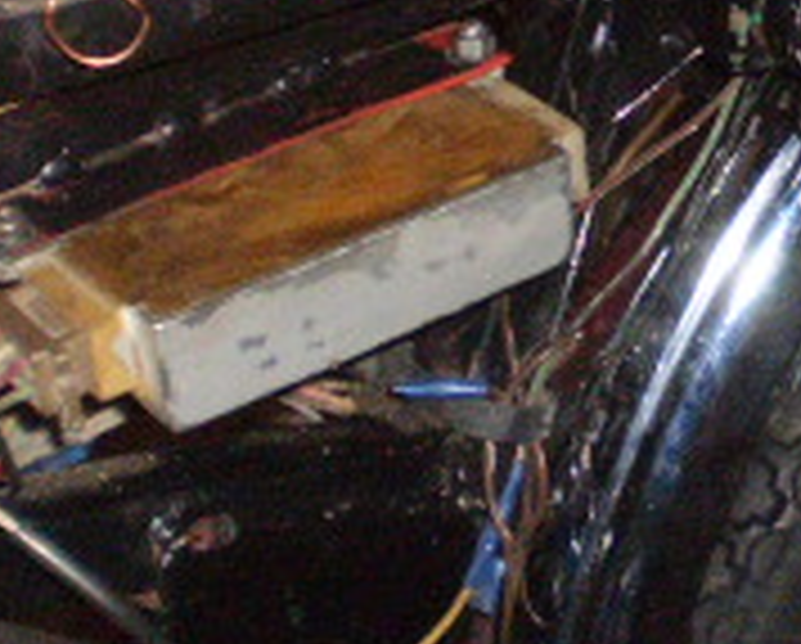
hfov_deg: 14.8
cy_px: -68
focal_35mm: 126
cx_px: 918
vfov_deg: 12.1
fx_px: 2992
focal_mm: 6.3
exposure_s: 1/250
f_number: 3.1
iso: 400
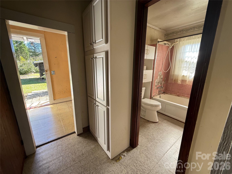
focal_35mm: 14
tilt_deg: -11.3
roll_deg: -1.4
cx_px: 116
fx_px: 94
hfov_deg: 102.1
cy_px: 87
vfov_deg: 85.7
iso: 100
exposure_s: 1/99
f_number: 2.2
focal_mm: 2.22
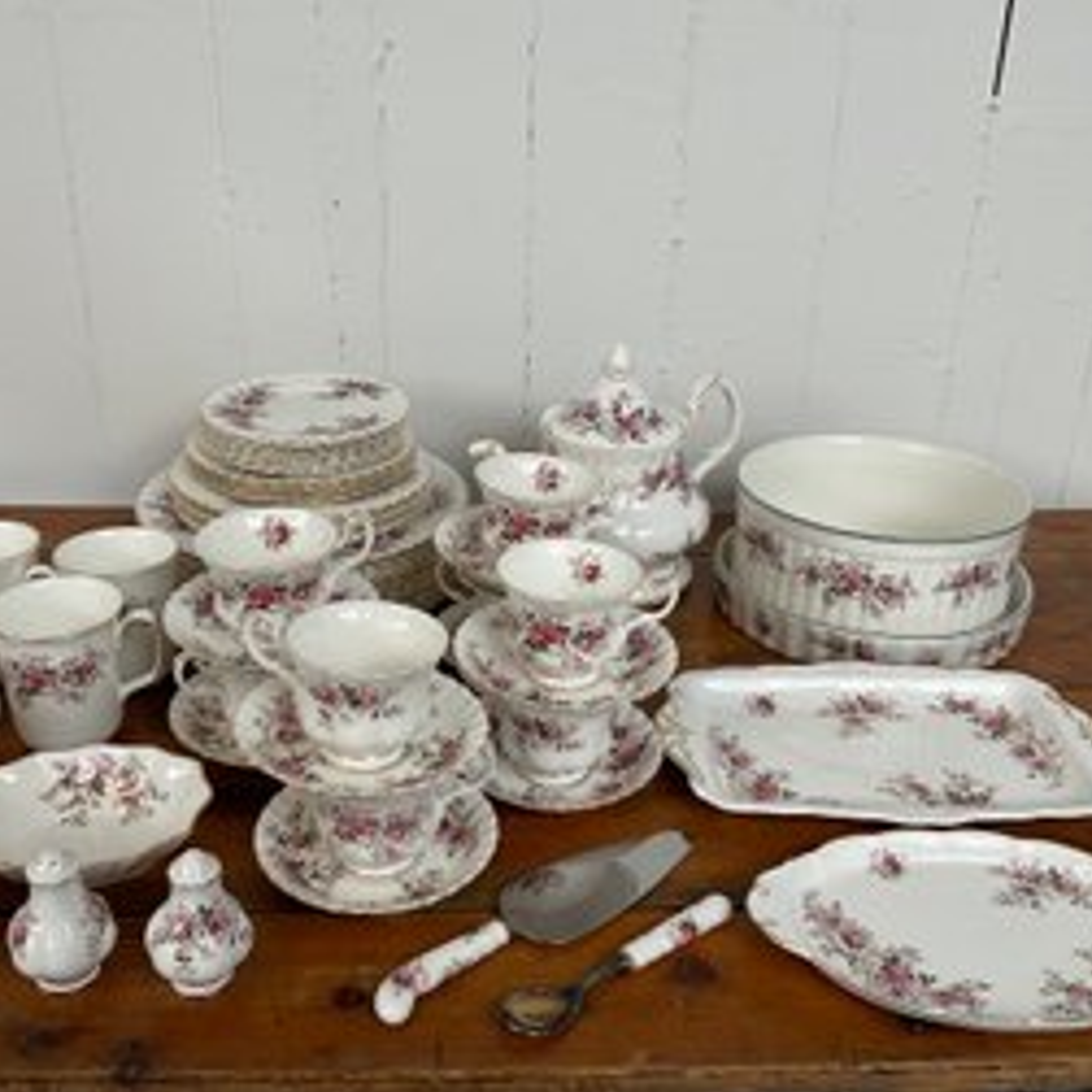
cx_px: 494
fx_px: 1249
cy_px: 550
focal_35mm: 35
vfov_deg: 47.2
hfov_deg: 47.2
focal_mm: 3
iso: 16
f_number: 1.8
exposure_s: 1/150
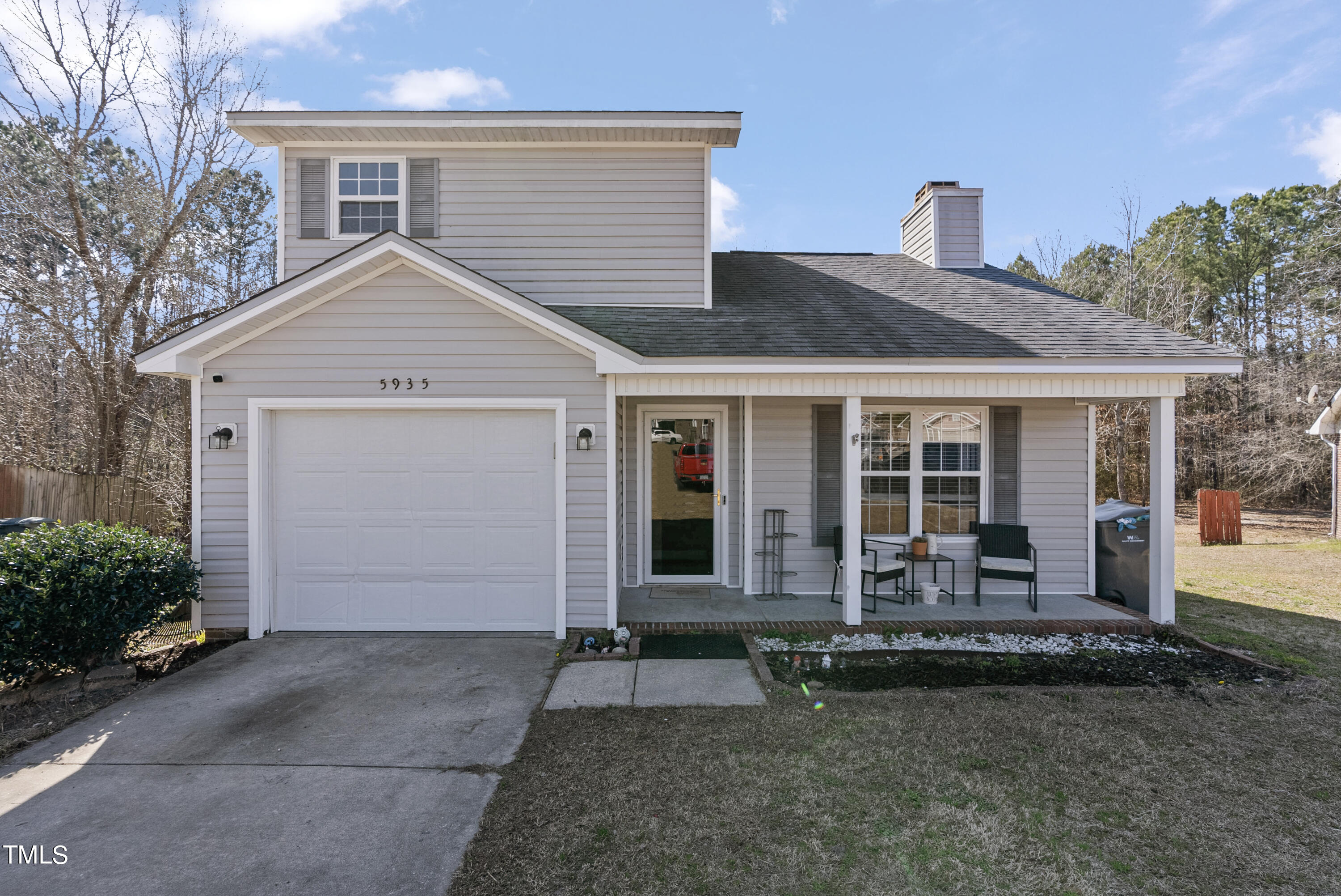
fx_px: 596
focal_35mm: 16
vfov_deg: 73.8
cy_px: 448
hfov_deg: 96.7
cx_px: 670
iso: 640
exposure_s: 1/500
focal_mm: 16
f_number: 7.1
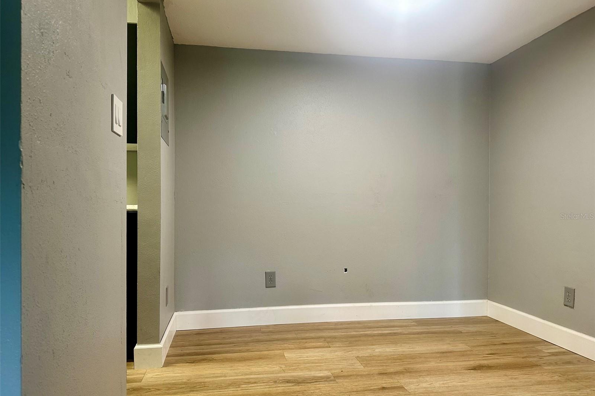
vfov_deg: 51.2
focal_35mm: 25
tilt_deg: +1.4
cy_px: 216
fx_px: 413
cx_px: 298
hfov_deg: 71.5
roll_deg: -0.7
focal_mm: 6.86
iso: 160
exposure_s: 1/60
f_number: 1.78
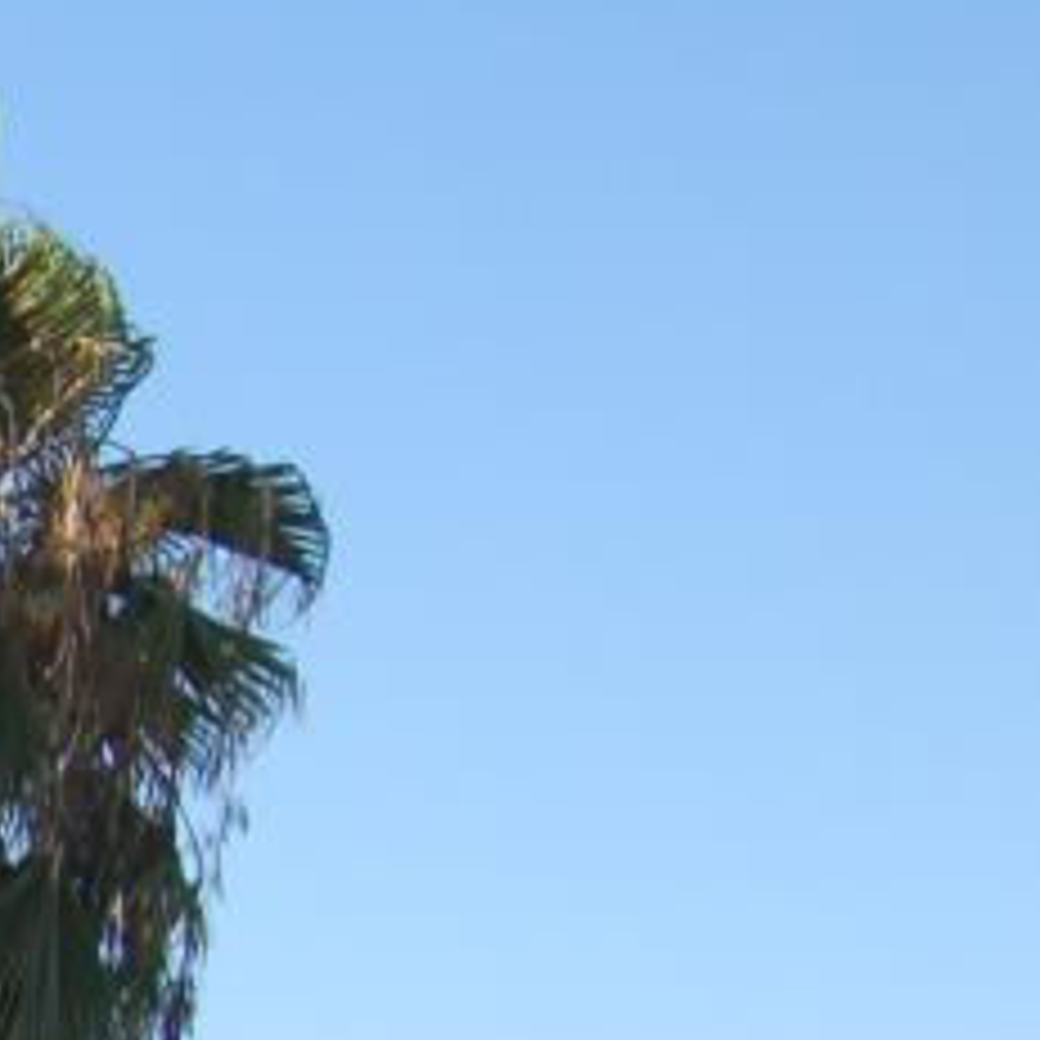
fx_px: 7308
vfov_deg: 8.1
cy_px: 1177
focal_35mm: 215
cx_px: -1675
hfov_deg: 7.5
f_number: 8
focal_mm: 26
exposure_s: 1/250
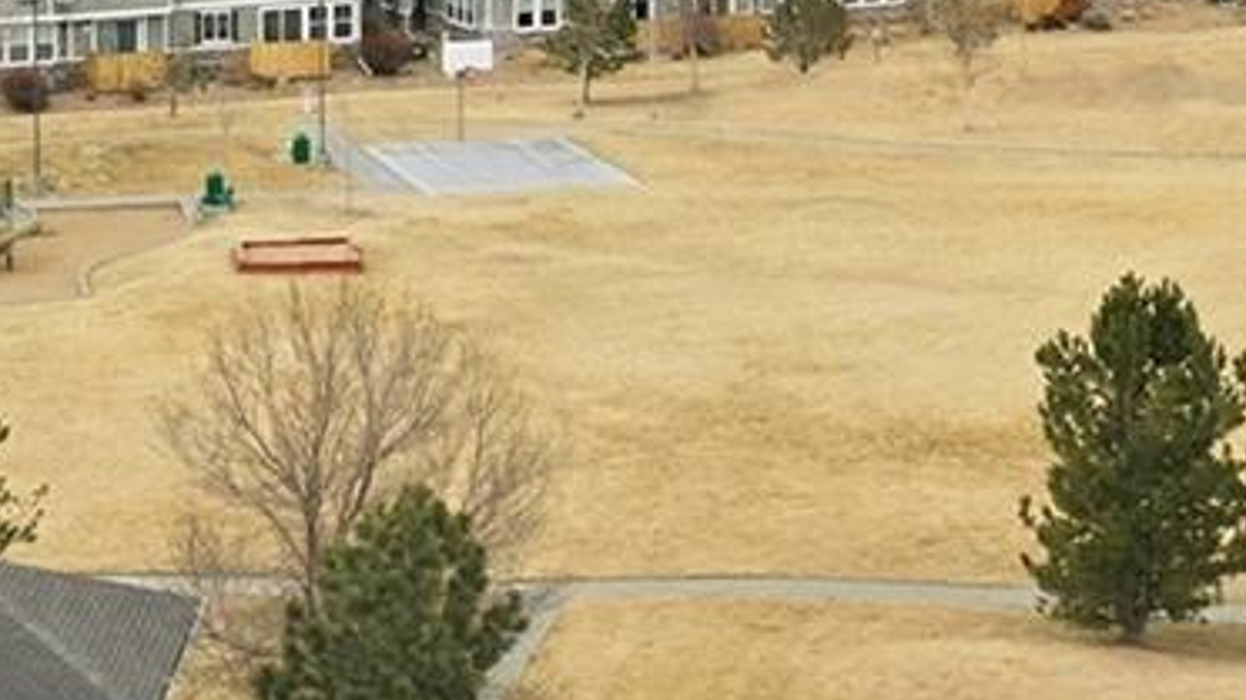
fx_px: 4162
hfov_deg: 16.8
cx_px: 1109
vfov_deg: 9.5
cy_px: 800
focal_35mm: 126
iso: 100
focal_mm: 10.3
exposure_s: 1/240
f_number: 5
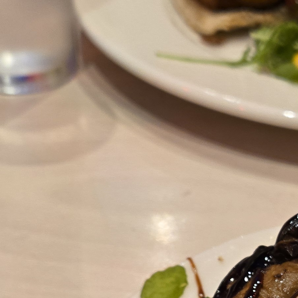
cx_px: 301
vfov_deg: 18.7
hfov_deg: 18.8
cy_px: 307
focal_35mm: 90
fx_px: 877
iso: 320
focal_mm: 5.4
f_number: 1.8
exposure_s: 1/100
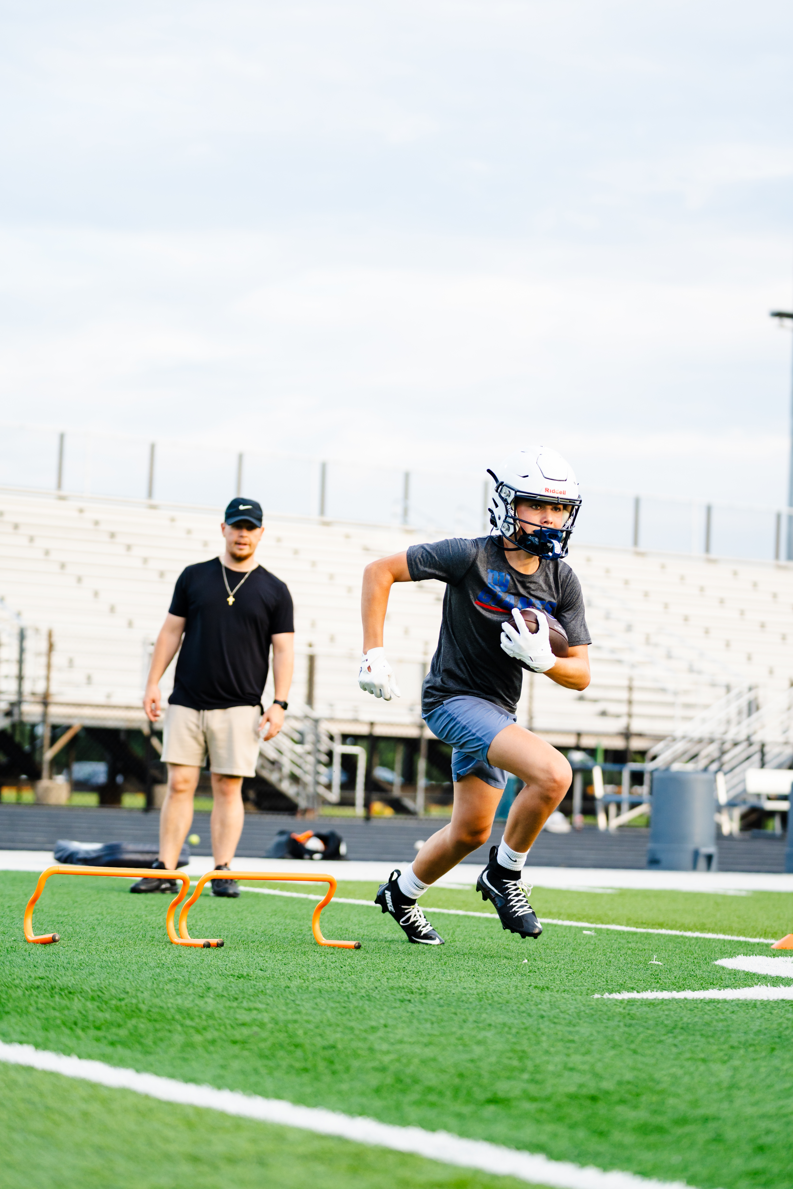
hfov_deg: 15.9
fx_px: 2841
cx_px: 396
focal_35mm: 86
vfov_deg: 23.6
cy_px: 594
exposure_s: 1/1250
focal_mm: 86
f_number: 2.8
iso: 400
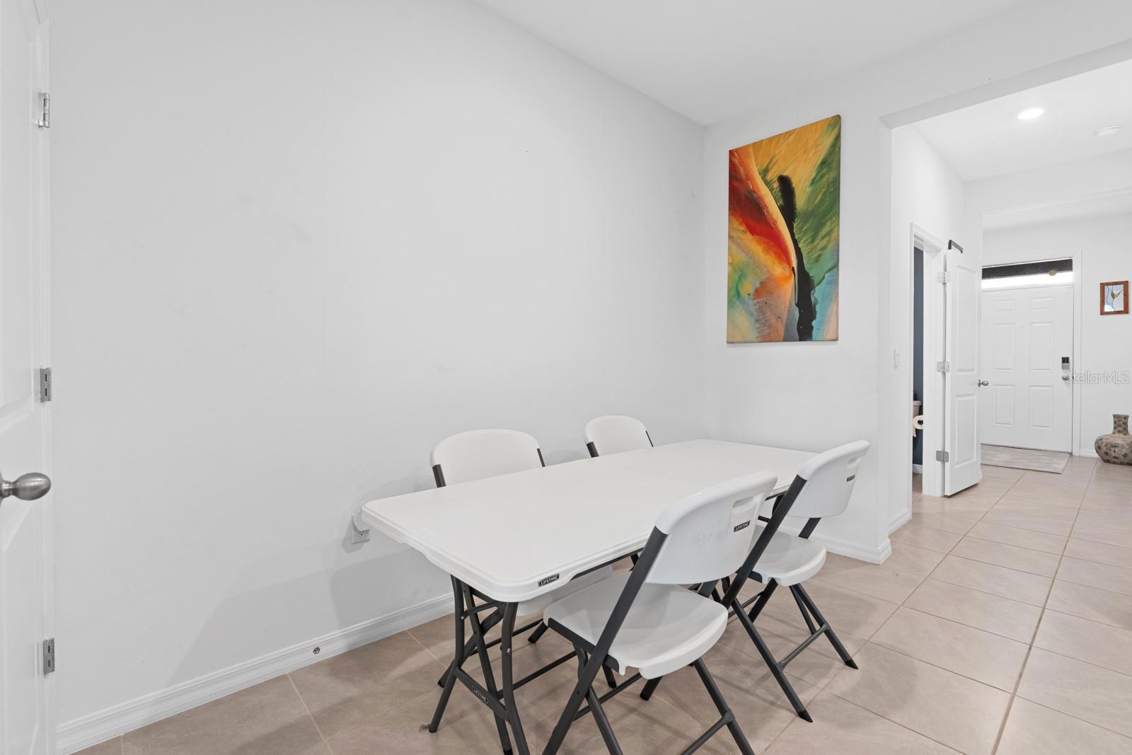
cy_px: 378
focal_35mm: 16
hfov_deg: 96.7
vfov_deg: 73.8
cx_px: 566
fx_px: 503
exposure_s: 3.2
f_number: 8
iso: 200
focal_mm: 16
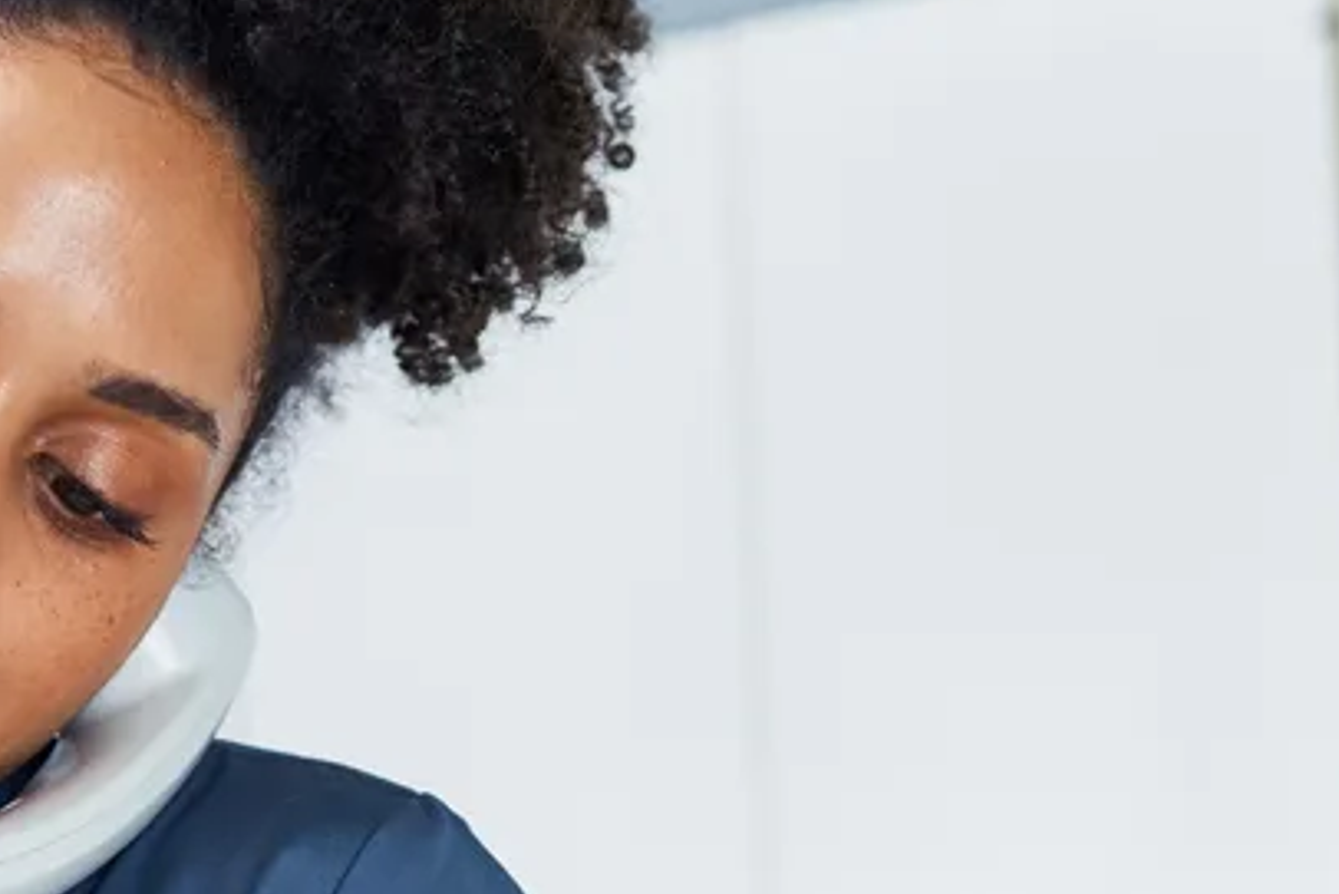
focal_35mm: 108
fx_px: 4018
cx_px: 376
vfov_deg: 12.6
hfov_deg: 18.8
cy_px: 853
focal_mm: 35
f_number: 2.5
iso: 250
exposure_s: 1/160
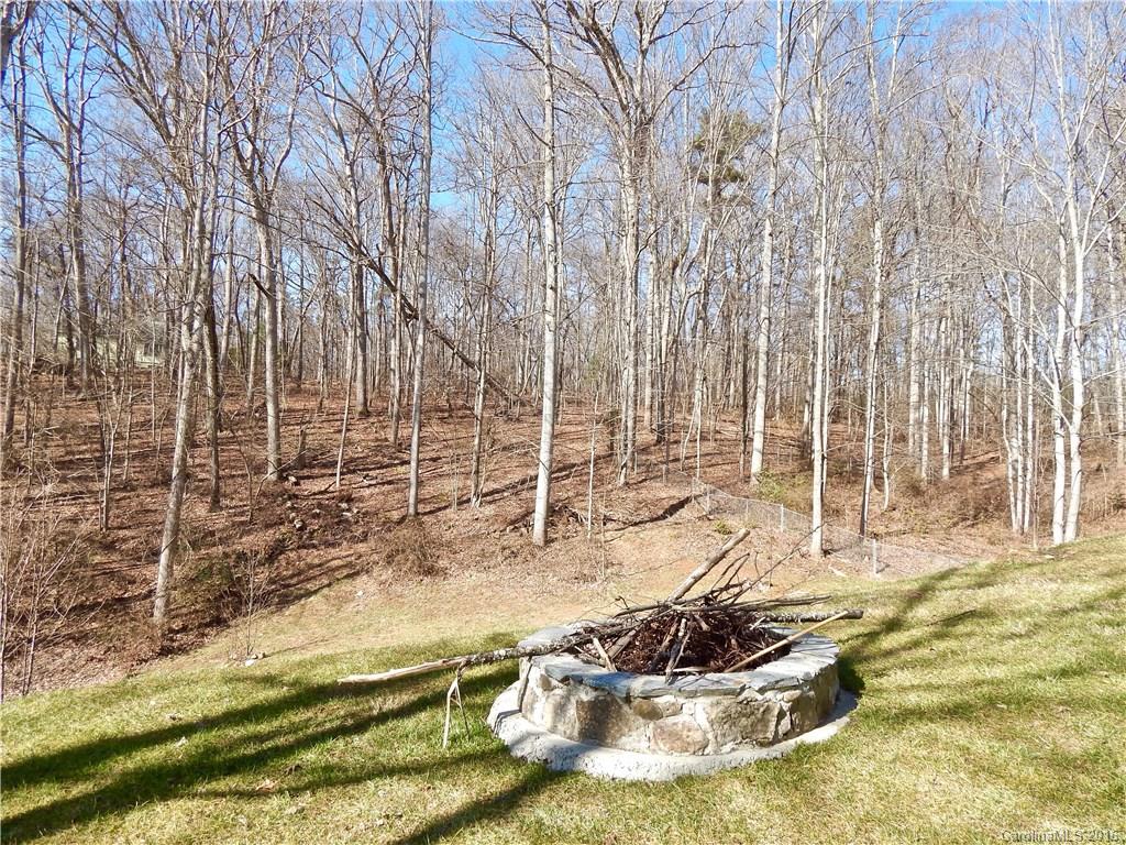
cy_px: 422
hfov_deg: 73.9
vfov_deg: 58.9
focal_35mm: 23
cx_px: 563
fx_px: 748
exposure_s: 1/640
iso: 125
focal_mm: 4
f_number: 3
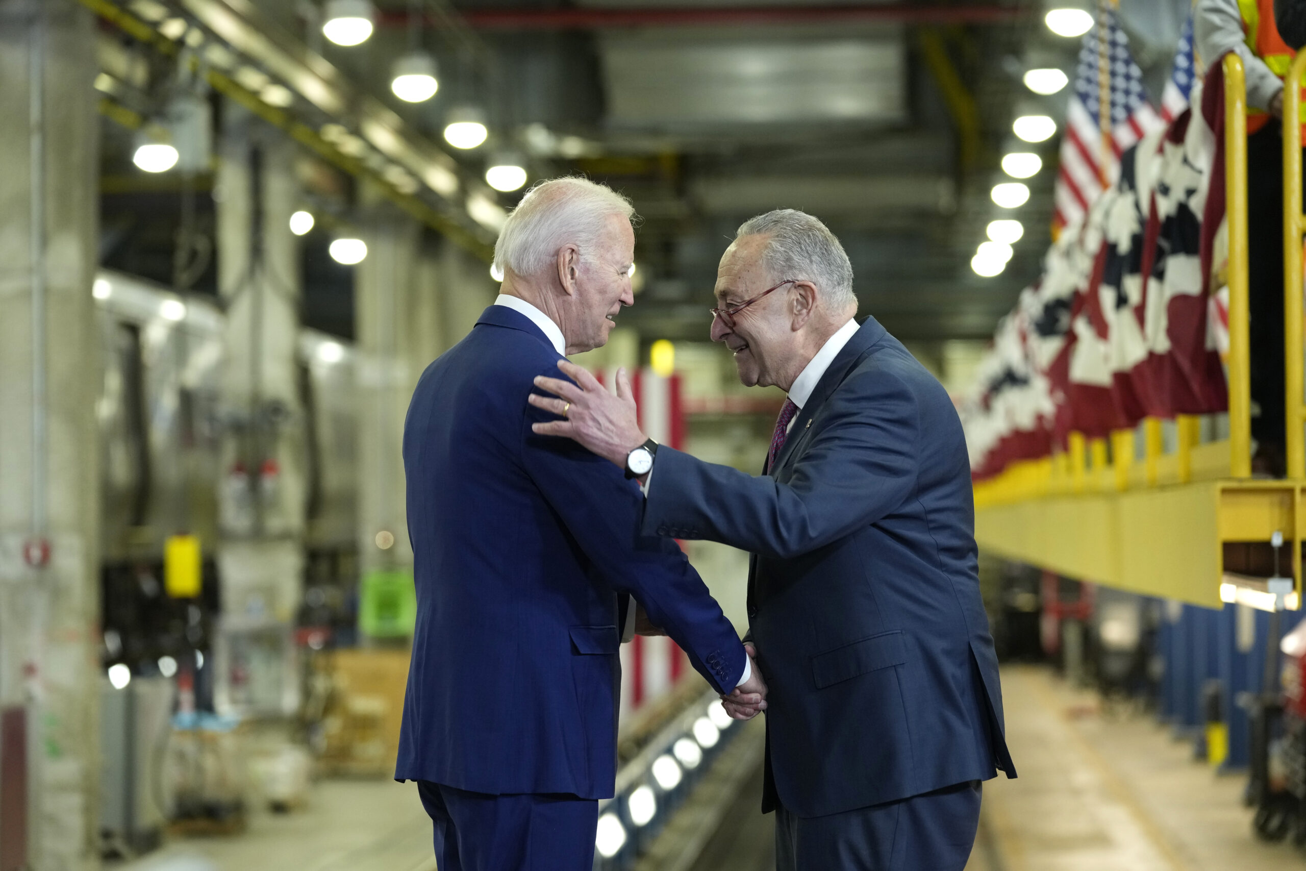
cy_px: 436
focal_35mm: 121
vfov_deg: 11.3
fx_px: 4390
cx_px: 653
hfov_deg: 16.9
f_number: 3.5
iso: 2500
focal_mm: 121
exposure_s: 1/400
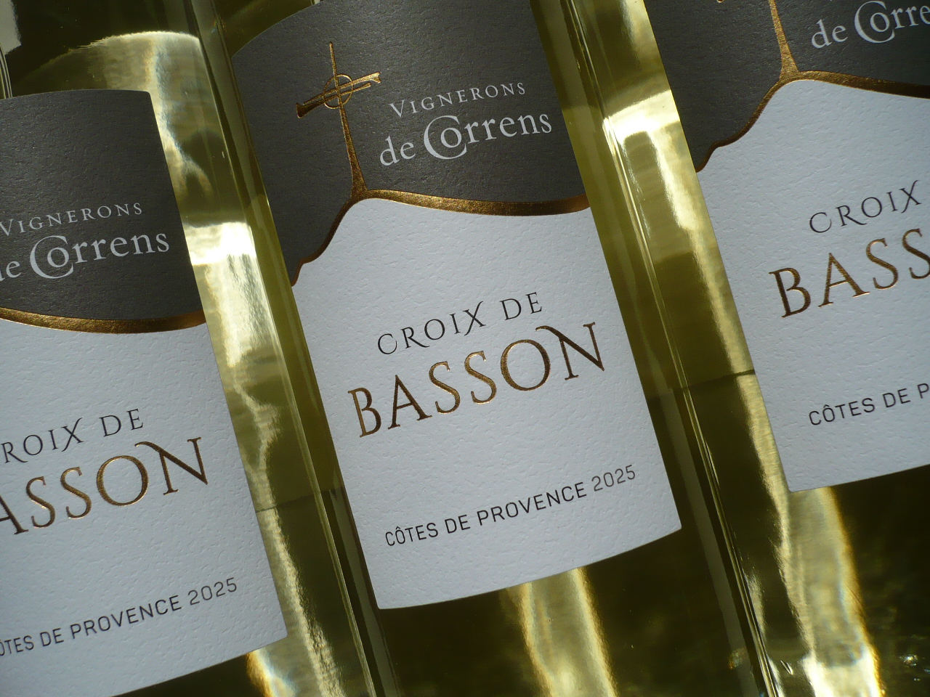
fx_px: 940
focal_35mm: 35
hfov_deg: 52.6
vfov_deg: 40.7
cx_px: 465
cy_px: 348
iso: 100
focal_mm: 5.8
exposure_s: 1/1000
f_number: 8
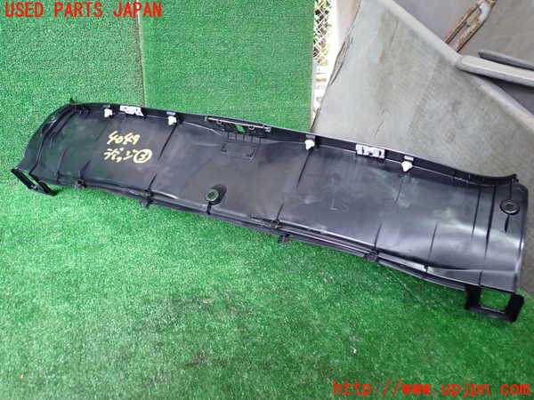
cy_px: 200
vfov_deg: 46.8
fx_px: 463
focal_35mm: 30
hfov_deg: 60.0
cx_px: 267
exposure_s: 1/30
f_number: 2.3
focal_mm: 5.4
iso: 500
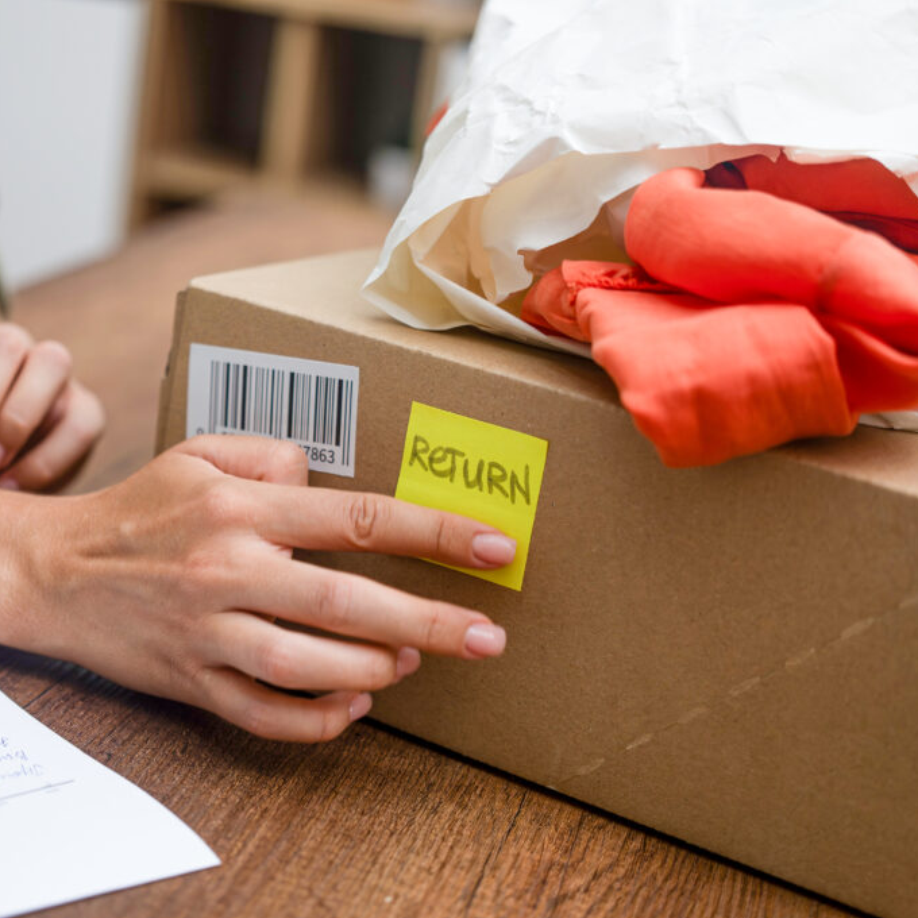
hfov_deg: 26.8
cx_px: 321
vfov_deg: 26.9
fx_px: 1920
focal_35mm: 64
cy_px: 460
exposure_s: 1/100
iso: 640
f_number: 2.5
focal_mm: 50
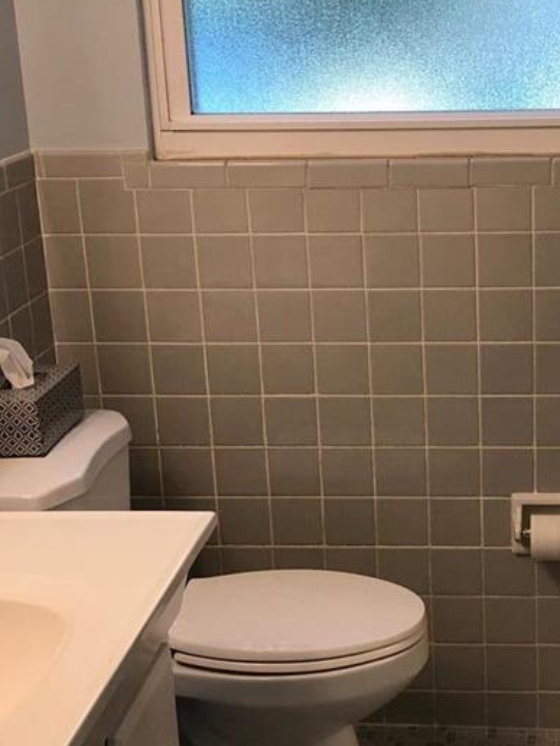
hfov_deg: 22.3
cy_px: 413
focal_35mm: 65
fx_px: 1401
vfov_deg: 29.8
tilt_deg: -17.5
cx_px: 446
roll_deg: +1.1
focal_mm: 3.99
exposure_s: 1/30
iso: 25
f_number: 1.8
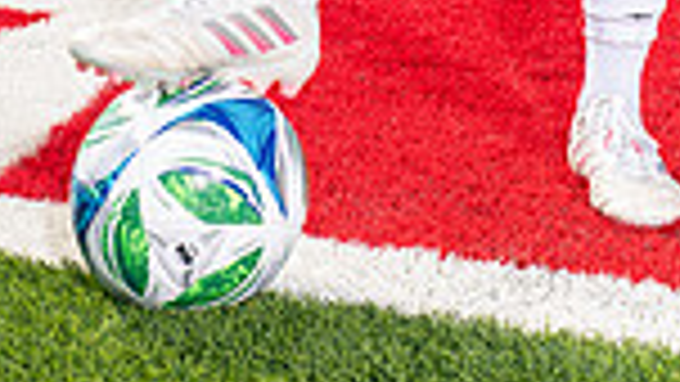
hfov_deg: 14.8
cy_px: -508
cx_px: 531
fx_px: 2597
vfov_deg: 7.9
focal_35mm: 144
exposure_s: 1/400
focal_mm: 46
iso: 100
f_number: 6.3
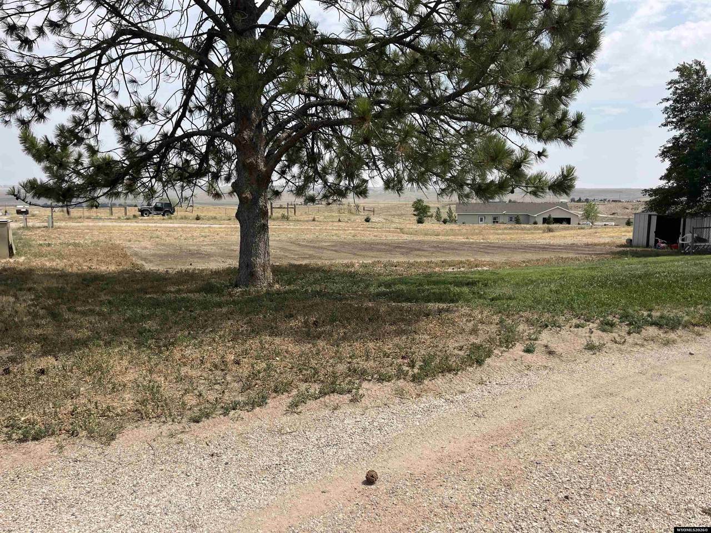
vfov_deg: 53.1
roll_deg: +0.0
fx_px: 534
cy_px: 266
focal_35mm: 26
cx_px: 356
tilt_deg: -9.0
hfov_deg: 67.3
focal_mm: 5.1
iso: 50
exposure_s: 1/3521
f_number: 1.6
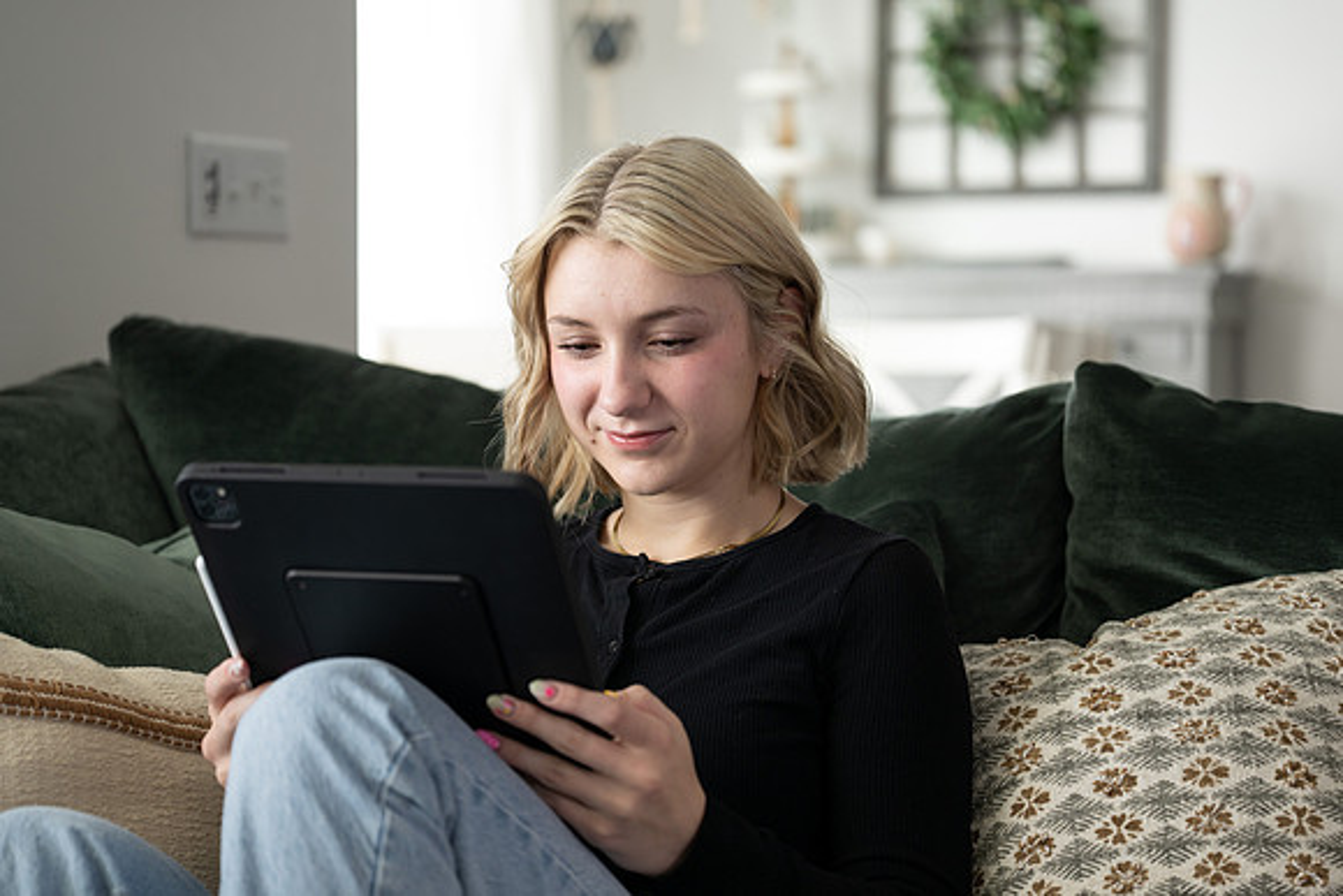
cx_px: 672
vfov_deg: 19.5
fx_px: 2612
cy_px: 448
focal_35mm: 70
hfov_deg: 28.8
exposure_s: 1/250
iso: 200
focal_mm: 70
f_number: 2.8
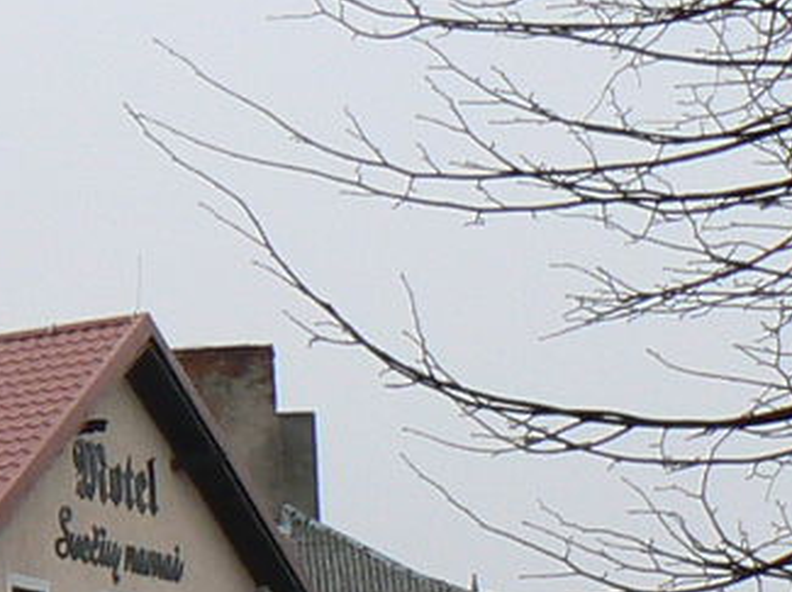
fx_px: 4868
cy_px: 404
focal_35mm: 213
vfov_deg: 7.0
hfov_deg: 8.8
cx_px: -780
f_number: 4
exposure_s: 1/125
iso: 80
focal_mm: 6
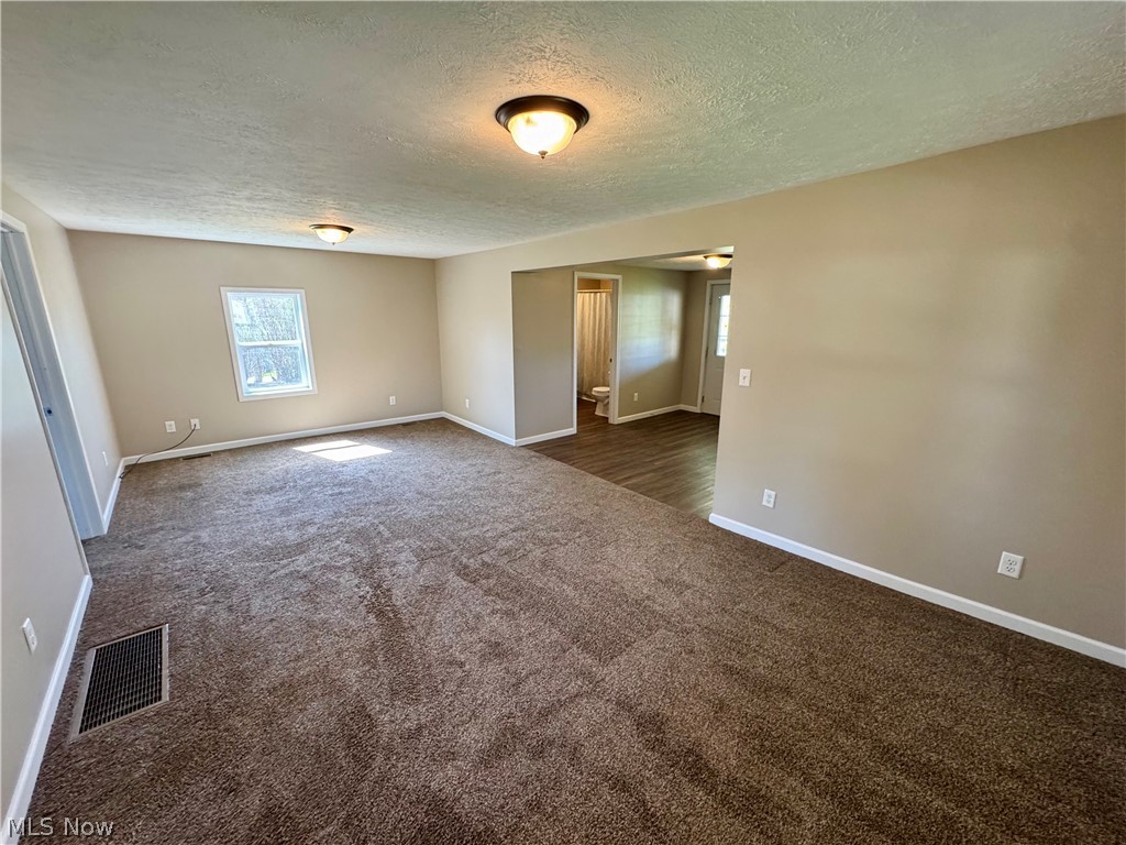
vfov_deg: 85.7
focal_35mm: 14
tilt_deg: -14.2
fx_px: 455
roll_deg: +0.7
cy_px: 422
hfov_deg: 102.1
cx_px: 563
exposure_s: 1/120
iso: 320
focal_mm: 2.22
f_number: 2.2
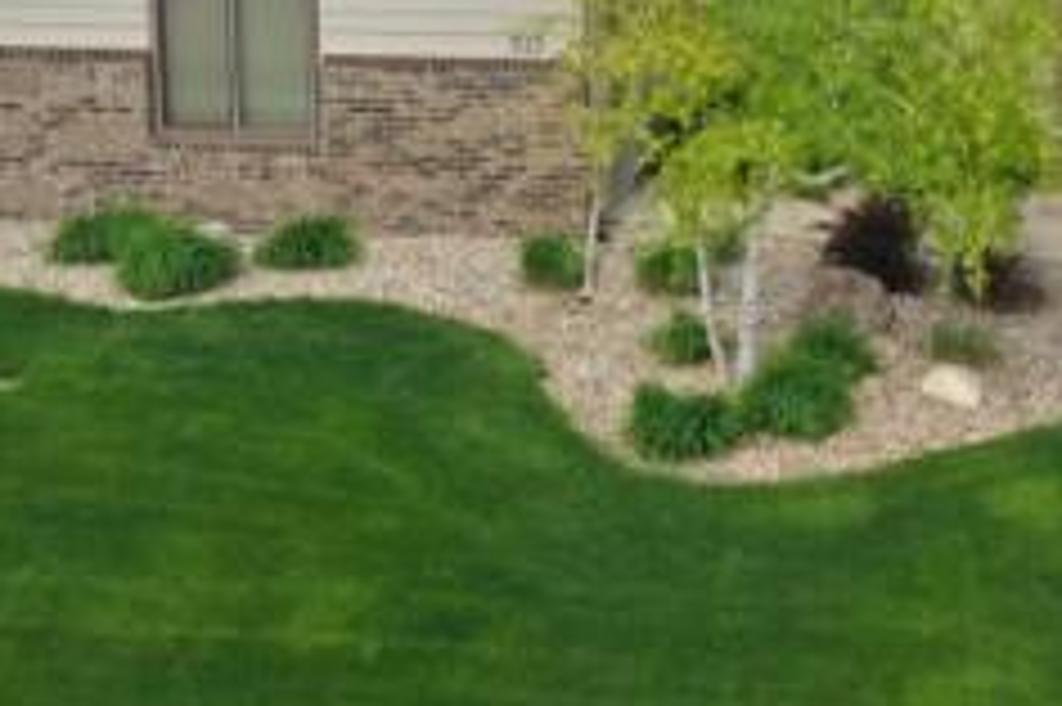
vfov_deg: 17.4
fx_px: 2240
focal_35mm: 76
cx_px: 778
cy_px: -47
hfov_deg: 26.4
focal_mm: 10.26
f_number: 9
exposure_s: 1/160
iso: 100
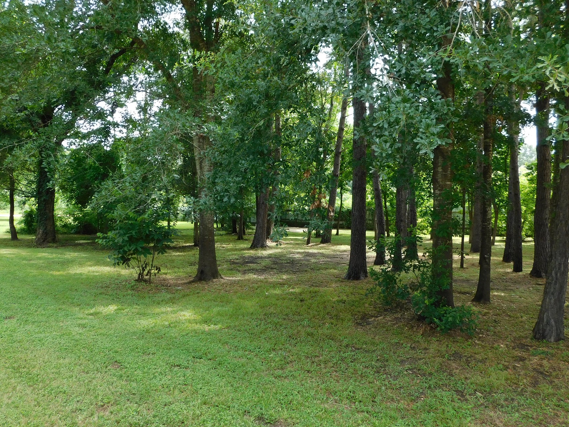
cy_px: 194
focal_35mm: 28
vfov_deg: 49.7
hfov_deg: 63.4
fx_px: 460
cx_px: 286
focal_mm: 4
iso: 125
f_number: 3
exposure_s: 1/200
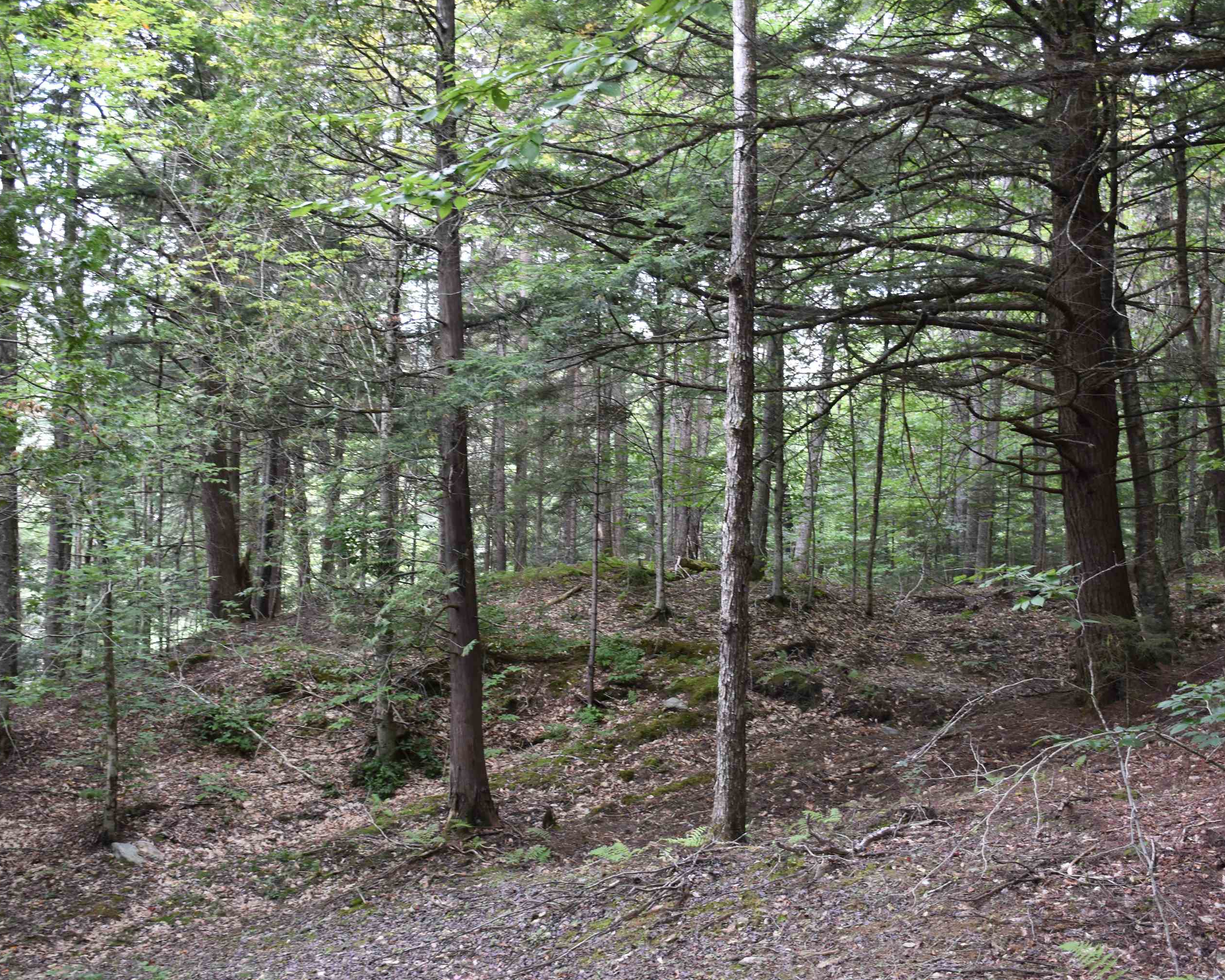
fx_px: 1487
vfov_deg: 36.5
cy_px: 491
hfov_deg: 44.8
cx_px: 566
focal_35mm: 41
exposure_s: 1/100
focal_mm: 24
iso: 800
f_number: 5
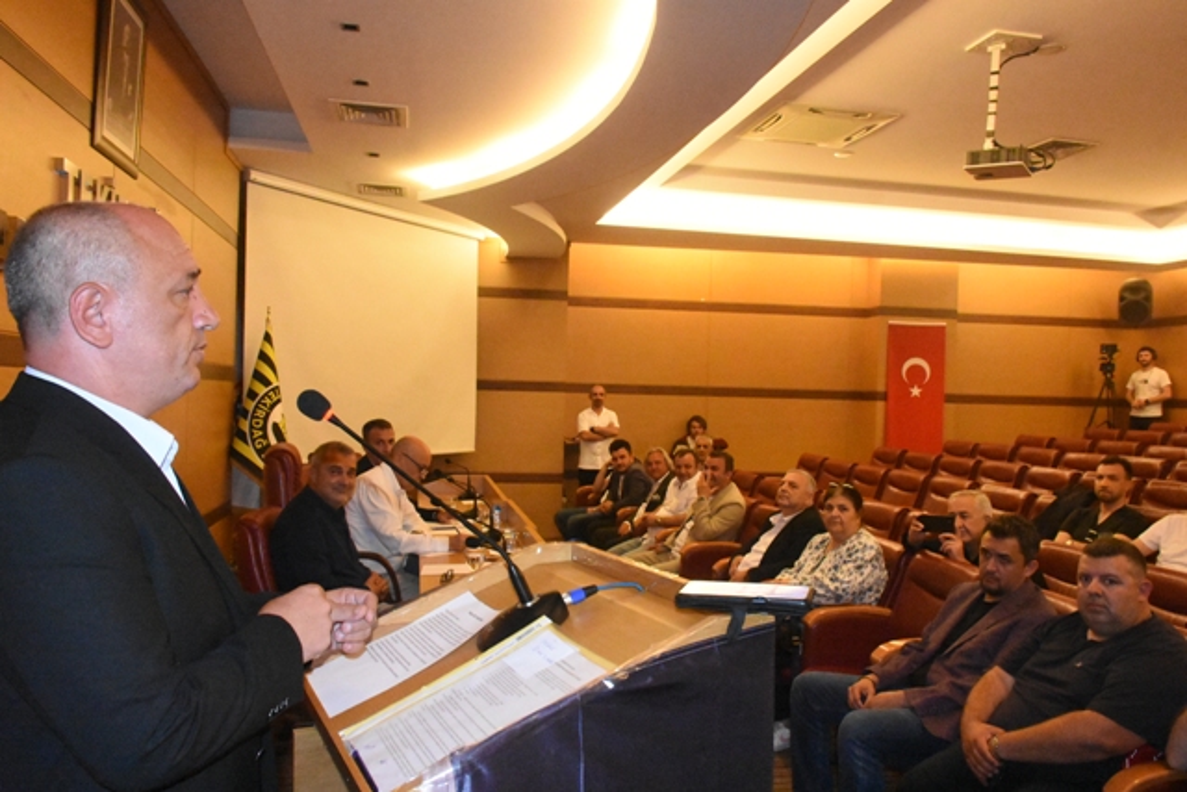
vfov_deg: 48.0
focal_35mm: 27
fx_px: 890
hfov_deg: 67.4
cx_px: 594
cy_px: 396
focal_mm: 18
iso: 12800
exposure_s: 1/80
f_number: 10
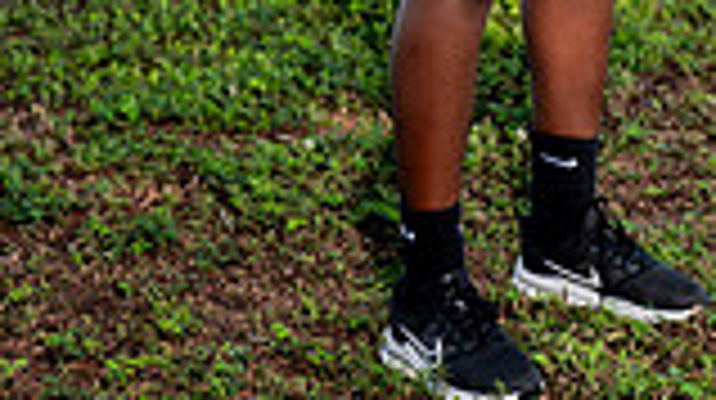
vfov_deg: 6.1
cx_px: 473
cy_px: -494
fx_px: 3603
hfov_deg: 11.3
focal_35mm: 190
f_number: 4
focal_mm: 64
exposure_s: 1/250
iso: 100
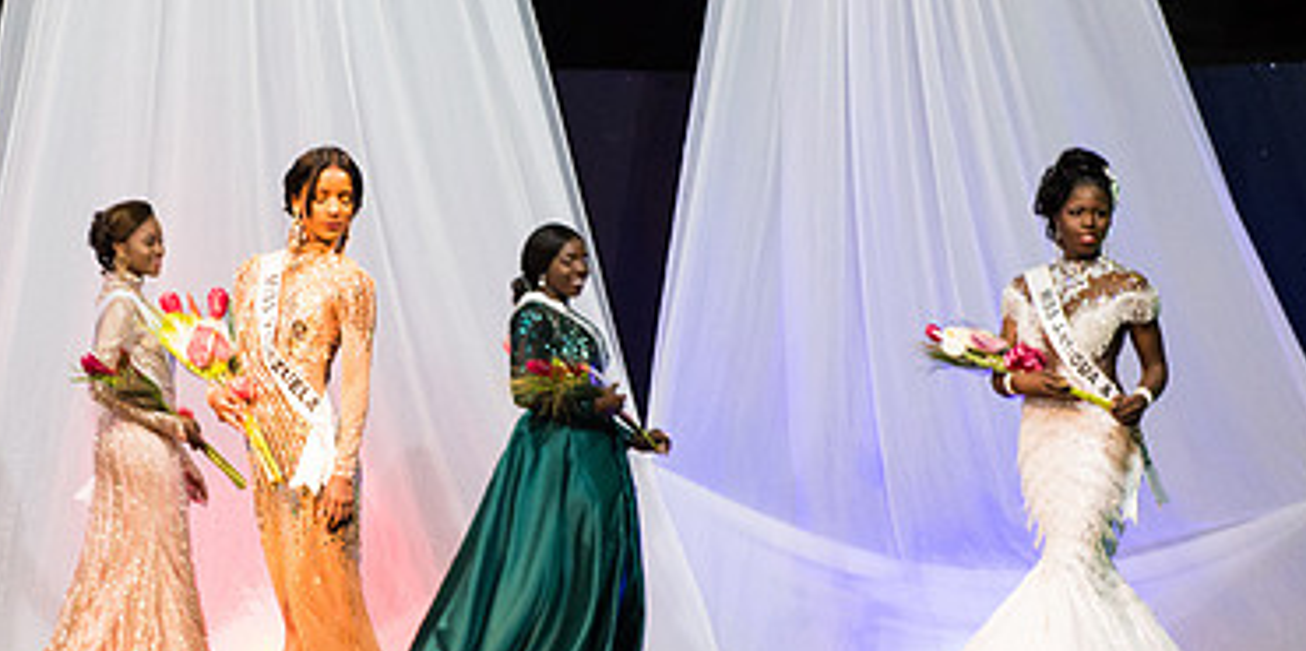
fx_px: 4519
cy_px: 388
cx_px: 168
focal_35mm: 134
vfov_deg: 8.2
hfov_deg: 16.3
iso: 4000
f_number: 5
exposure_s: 1/160
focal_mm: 66
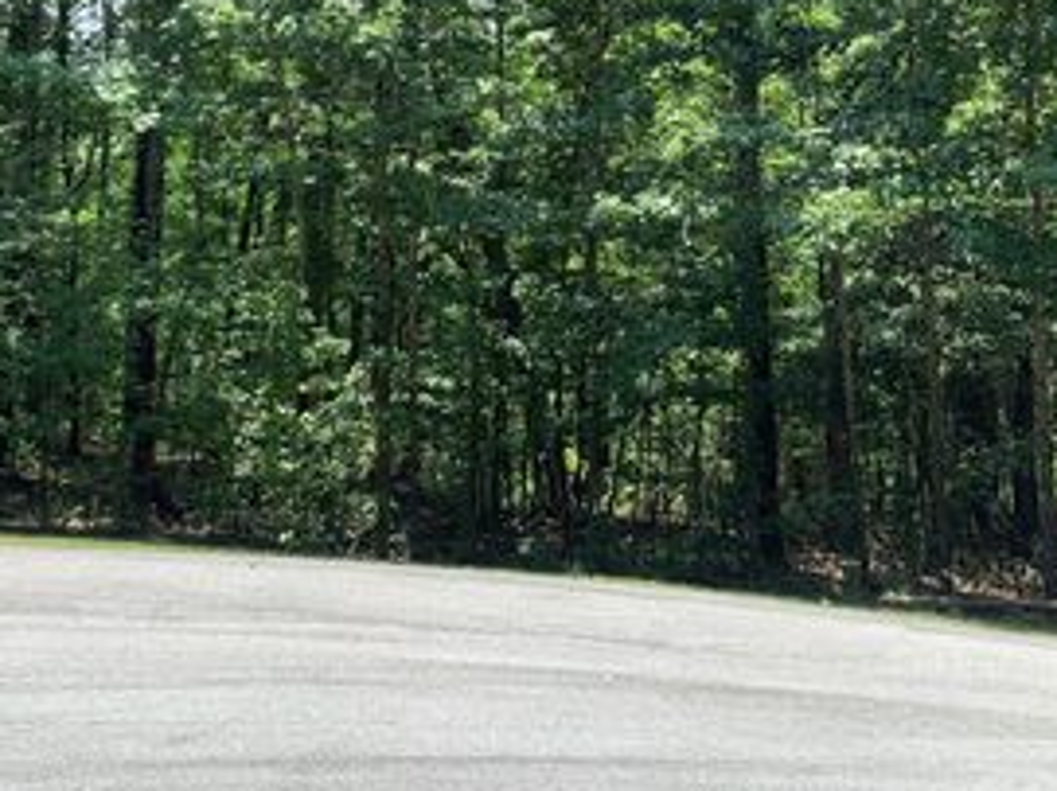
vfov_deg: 29.5
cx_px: 569
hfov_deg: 39.6
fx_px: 1465
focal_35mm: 48
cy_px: 142
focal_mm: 4.25
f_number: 1.8
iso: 25
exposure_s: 1/651
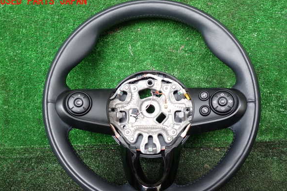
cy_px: 105
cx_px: 145
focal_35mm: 32
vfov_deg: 41.1
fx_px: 255
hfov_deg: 58.7
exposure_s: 1/60
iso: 200
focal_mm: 5.4
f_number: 2.3
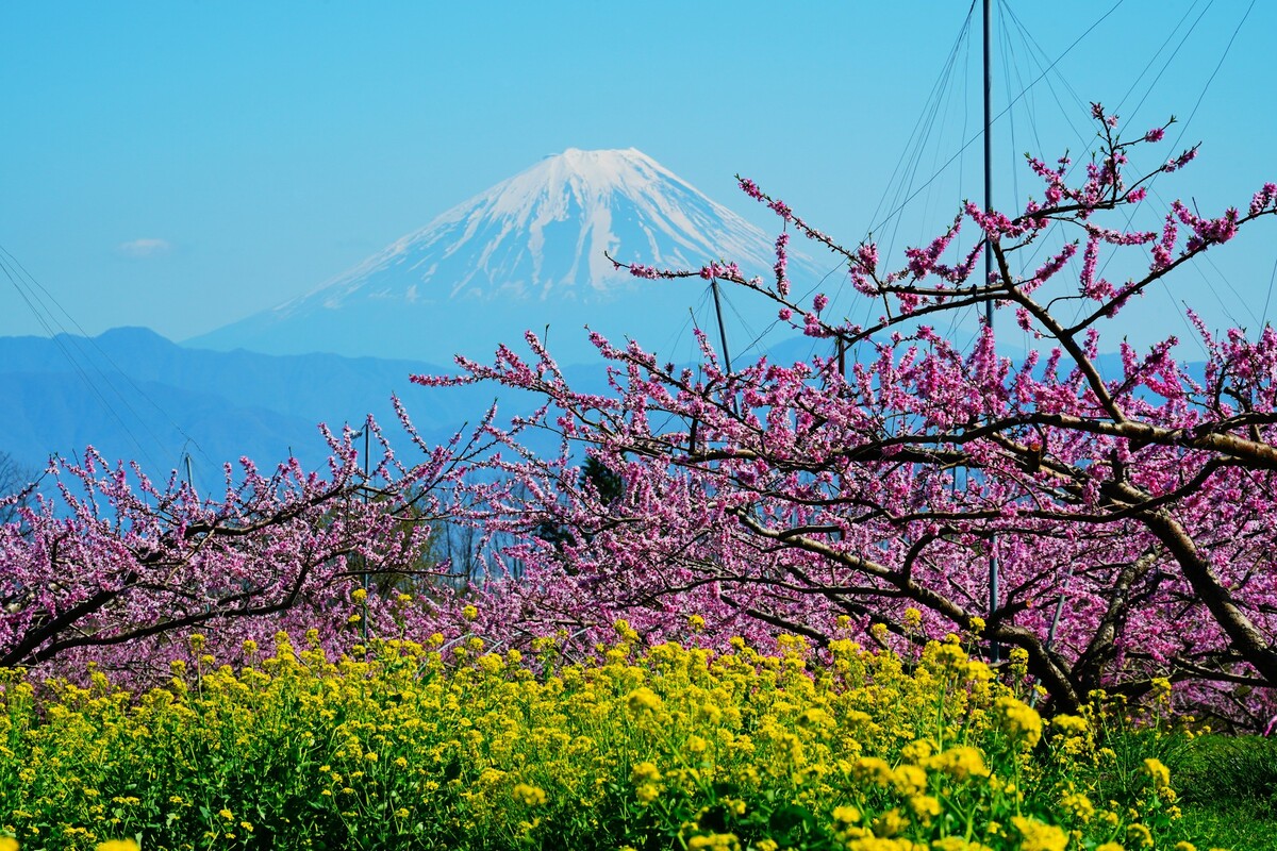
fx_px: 5569
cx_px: 638
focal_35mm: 157
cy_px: 426
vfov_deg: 8.7
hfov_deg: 13.1
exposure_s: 1/250
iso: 200
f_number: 16
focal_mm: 157
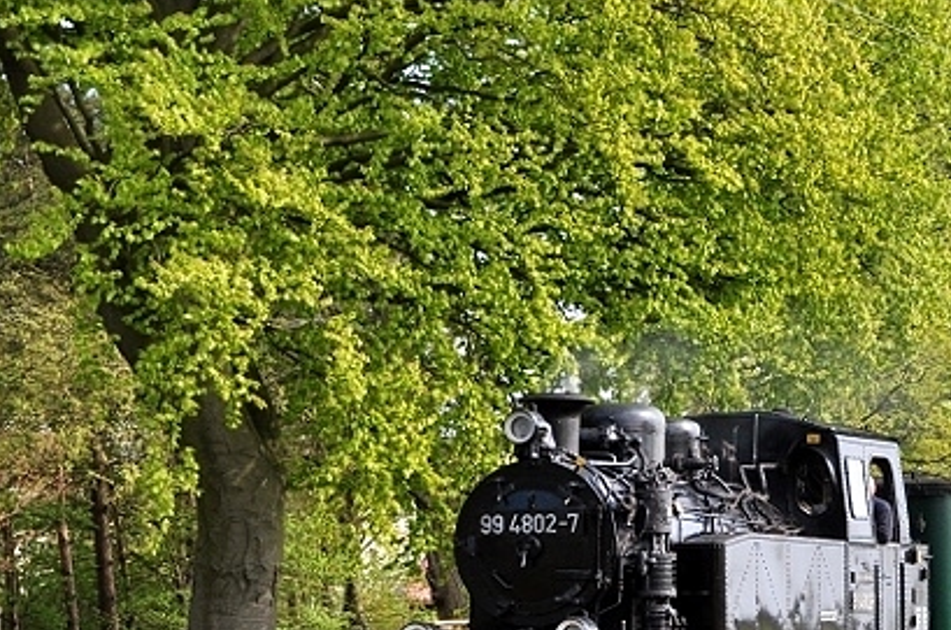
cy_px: 421
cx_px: 960
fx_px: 4957
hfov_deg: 10.9
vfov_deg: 7.3
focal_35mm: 188
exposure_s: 1/640
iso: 400
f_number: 8
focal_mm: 50
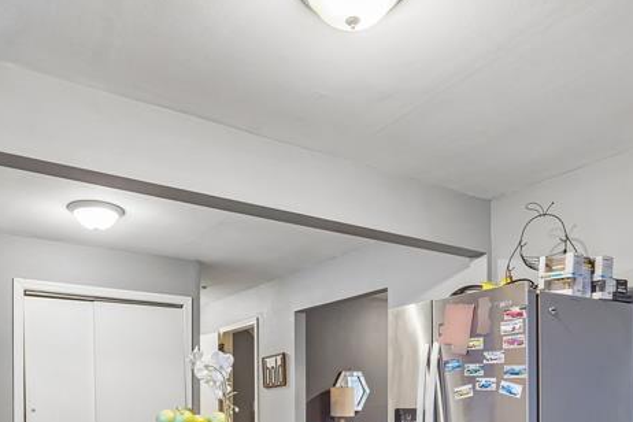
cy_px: 417
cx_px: 300
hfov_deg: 60.3
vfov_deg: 38.0
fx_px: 545
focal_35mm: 31
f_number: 8
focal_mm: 14
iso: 400
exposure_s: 1/5
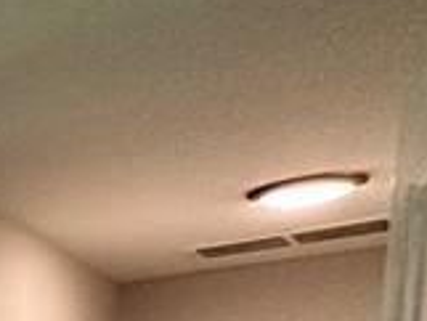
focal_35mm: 89
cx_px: -907
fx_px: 1099
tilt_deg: -4.4
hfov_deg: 11.0
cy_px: 623
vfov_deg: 14.2
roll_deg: -0.6
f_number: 2.2
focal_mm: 2.22
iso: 250
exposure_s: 1/120
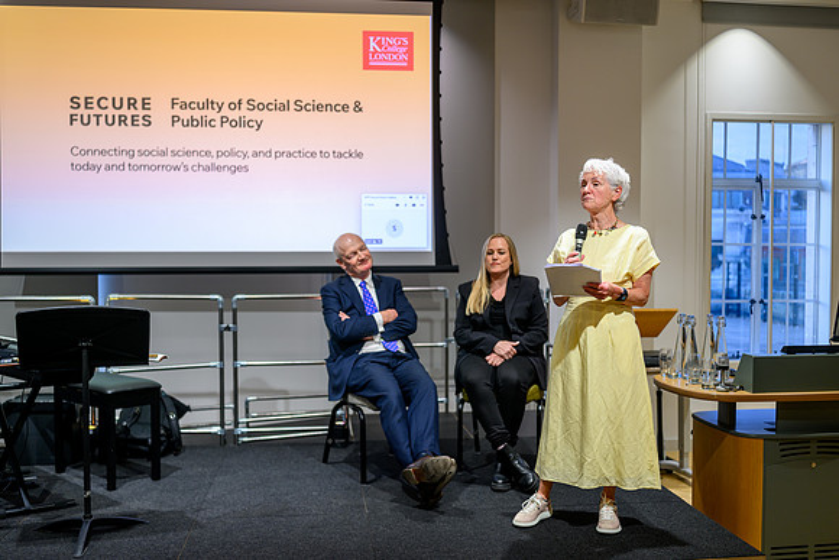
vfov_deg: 37.0
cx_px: 420
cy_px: 280
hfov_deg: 53.3
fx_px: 835
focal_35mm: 36
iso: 180
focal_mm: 35
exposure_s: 1/100
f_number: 2
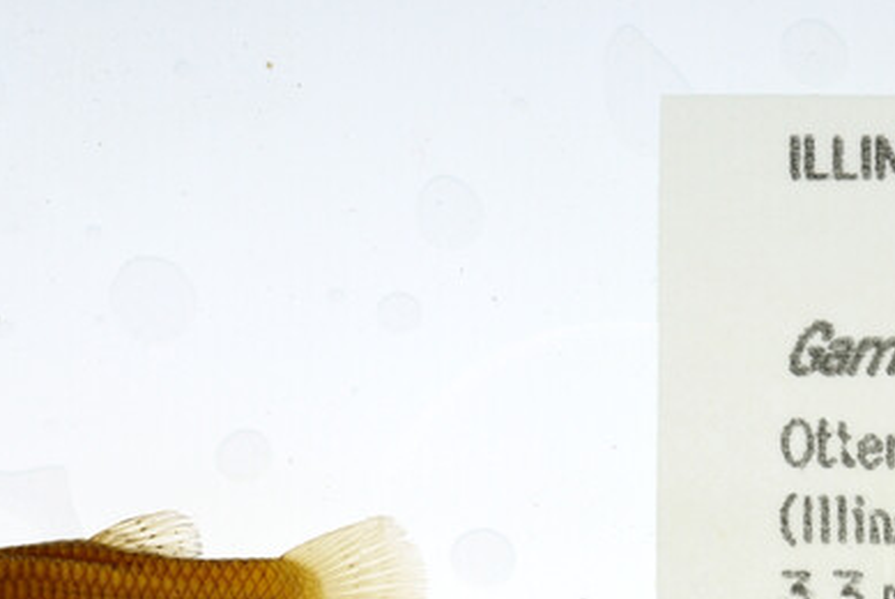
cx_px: 543
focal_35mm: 185
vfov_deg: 7.3
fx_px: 4603
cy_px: 858
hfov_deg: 11.1
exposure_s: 1/200
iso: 100
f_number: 10
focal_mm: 60
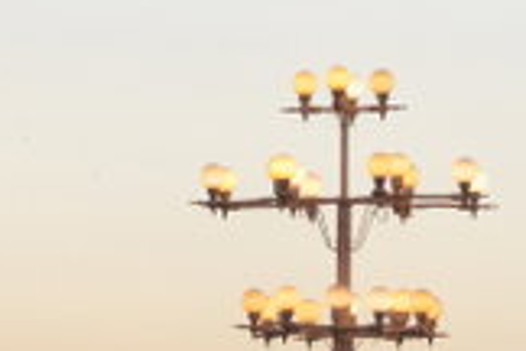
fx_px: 6487
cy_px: 522
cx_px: 372
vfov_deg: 3.1
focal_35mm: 444
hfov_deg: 4.6
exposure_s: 1/250
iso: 800
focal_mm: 40
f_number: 4
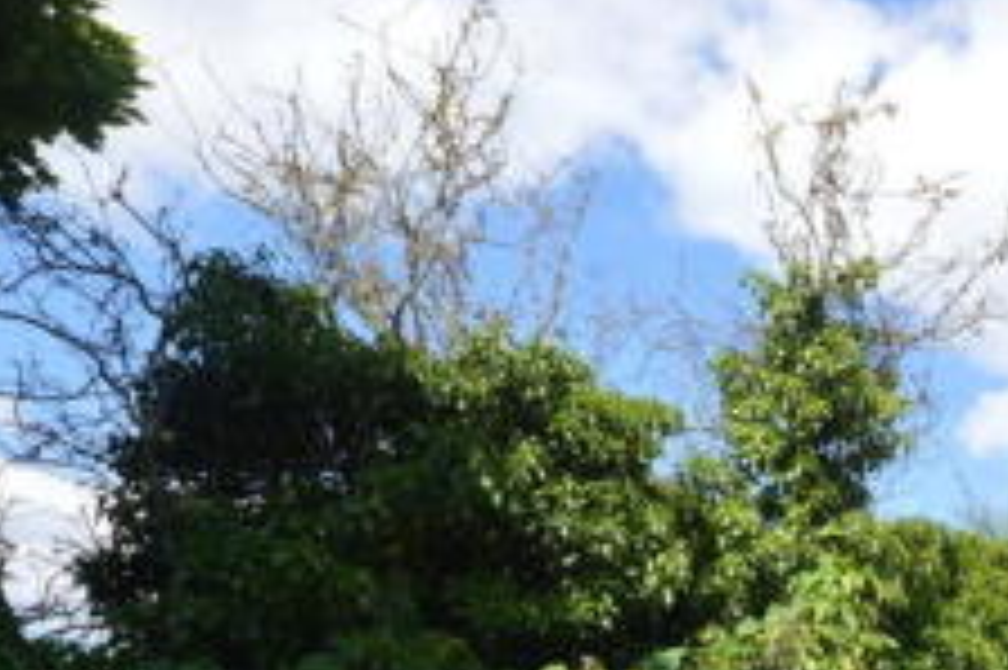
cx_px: 1094
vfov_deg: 27.6
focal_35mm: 44
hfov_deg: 37.6
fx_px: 1231
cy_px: 755
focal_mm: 10
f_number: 7.1
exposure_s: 1/200
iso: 100
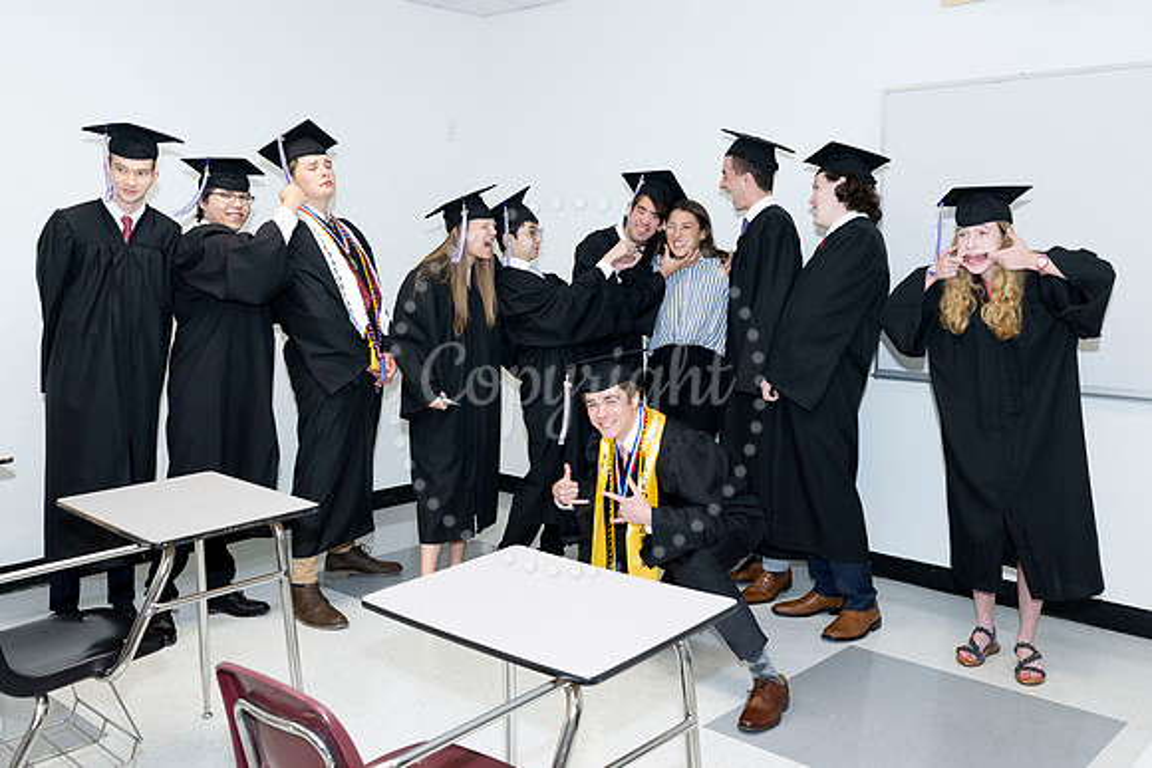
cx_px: 581
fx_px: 1054
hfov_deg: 57.3
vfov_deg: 40.0
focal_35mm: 33
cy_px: 347
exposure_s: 1/80
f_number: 5.6
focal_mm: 30
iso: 800
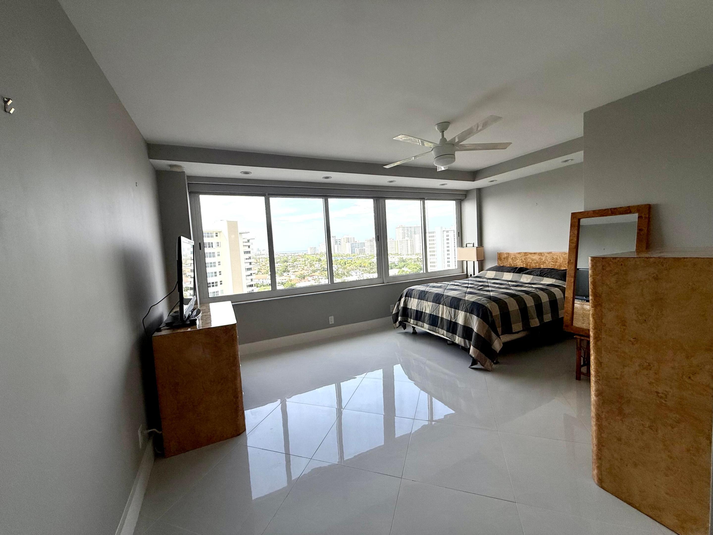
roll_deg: +3.4
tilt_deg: -3.3
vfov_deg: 85.7
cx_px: 356
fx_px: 288
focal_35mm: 14
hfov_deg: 102.1
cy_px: 268
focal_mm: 2.22
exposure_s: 1/510
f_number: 2.2
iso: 50
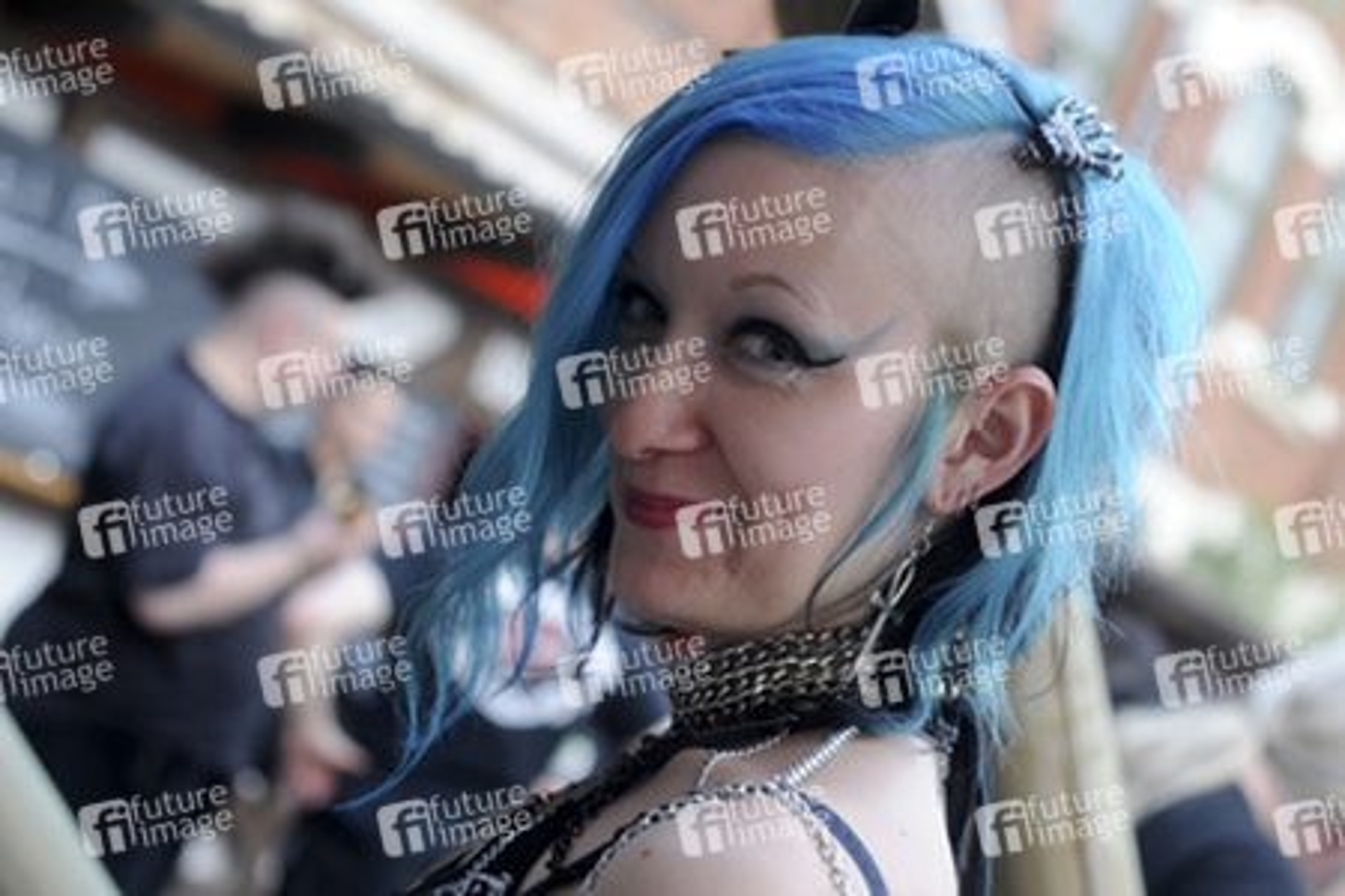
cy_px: 448
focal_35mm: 50
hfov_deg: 39.6
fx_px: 1868
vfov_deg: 27.0
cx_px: 672
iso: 640
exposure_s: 1/50
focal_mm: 50
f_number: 4
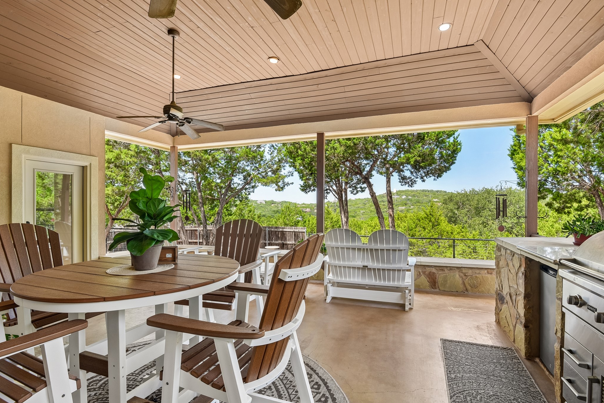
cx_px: 310
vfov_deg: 70.4
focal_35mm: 17
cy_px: 207
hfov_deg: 93.3
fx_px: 285
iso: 400
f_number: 8
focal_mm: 16
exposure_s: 1/80
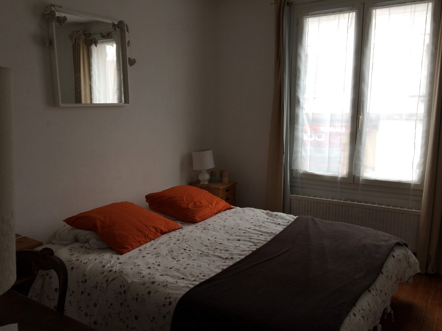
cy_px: 166
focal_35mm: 29
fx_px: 370
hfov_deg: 61.7
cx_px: 221
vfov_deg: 48.2
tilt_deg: -9.6
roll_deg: +1.6
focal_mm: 4.15
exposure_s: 1/50
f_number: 2.2
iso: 50
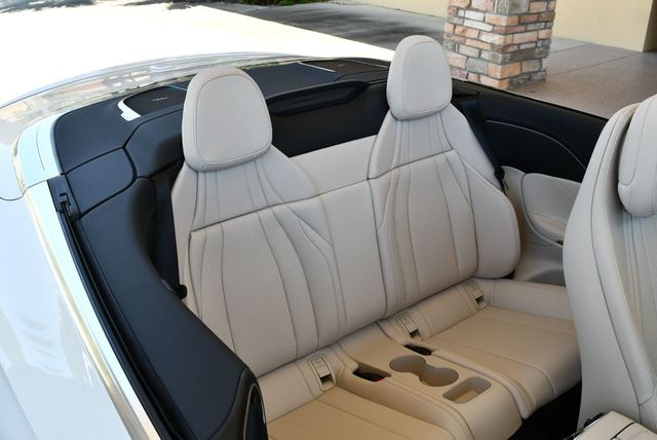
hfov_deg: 53.1
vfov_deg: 36.9
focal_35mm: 36
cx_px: 328
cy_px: 220
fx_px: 658
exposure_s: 1/250
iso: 320
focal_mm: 18
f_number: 5.6
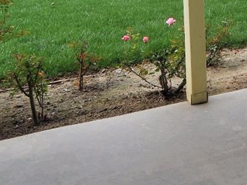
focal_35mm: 65
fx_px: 463
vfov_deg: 20.7
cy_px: -51
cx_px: 298
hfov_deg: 26.5
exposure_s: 1/250
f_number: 8
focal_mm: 11
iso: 200
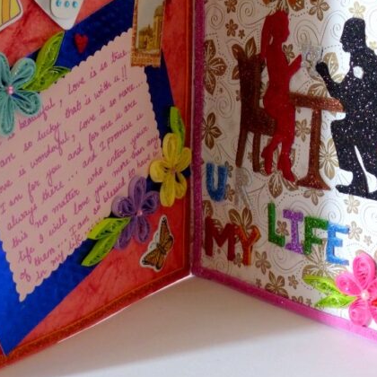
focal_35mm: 69
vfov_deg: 24.4
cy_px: 52
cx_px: 221
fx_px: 850
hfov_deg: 25.0
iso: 400
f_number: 2.8
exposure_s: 1/40
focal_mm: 7.4
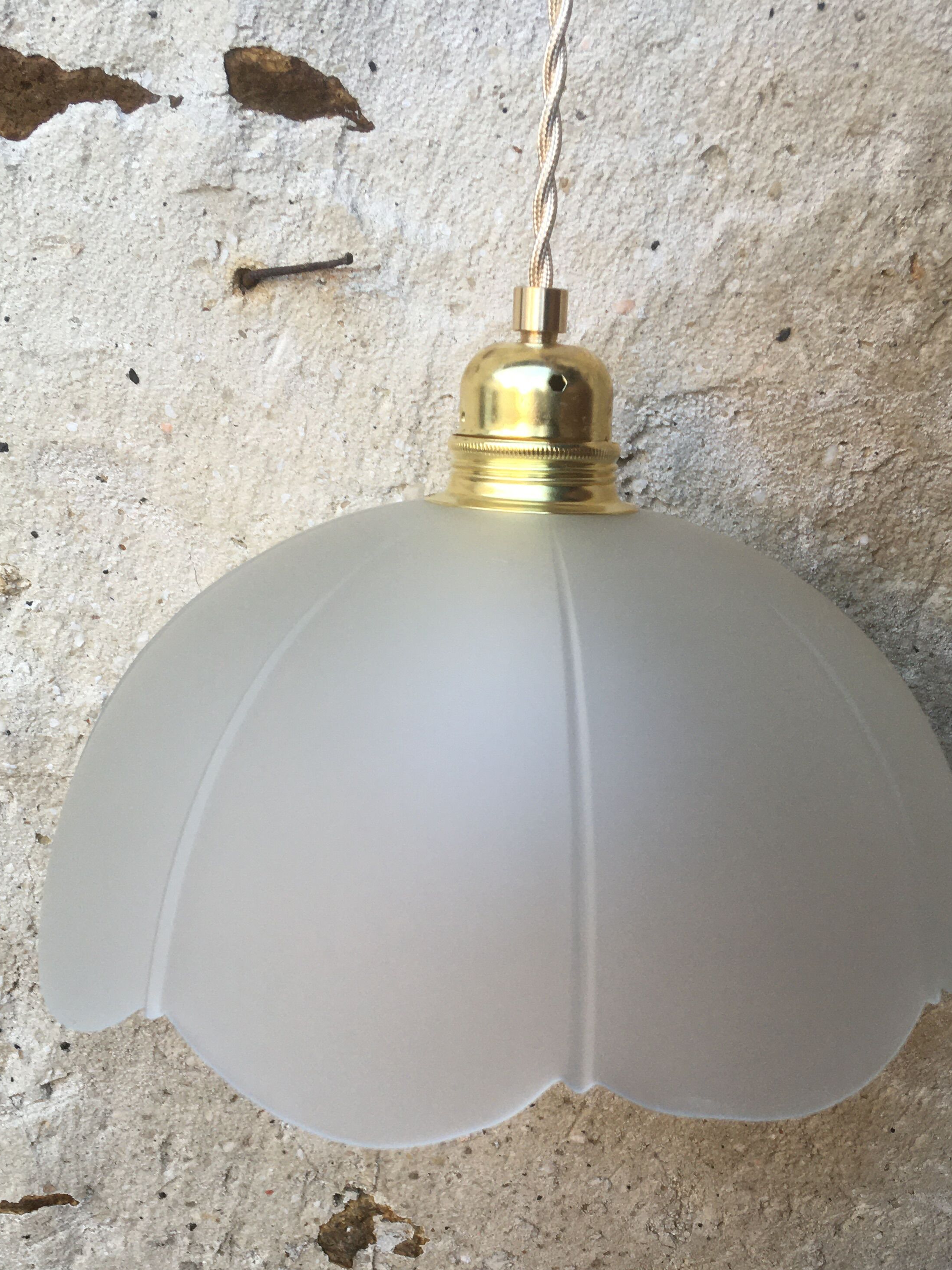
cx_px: 549
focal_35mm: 40
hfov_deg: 35.9
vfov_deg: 46.7
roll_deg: -6.6
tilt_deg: -30.0
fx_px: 1467
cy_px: 730
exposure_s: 1/100
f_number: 2.2
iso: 40
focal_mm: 4.15
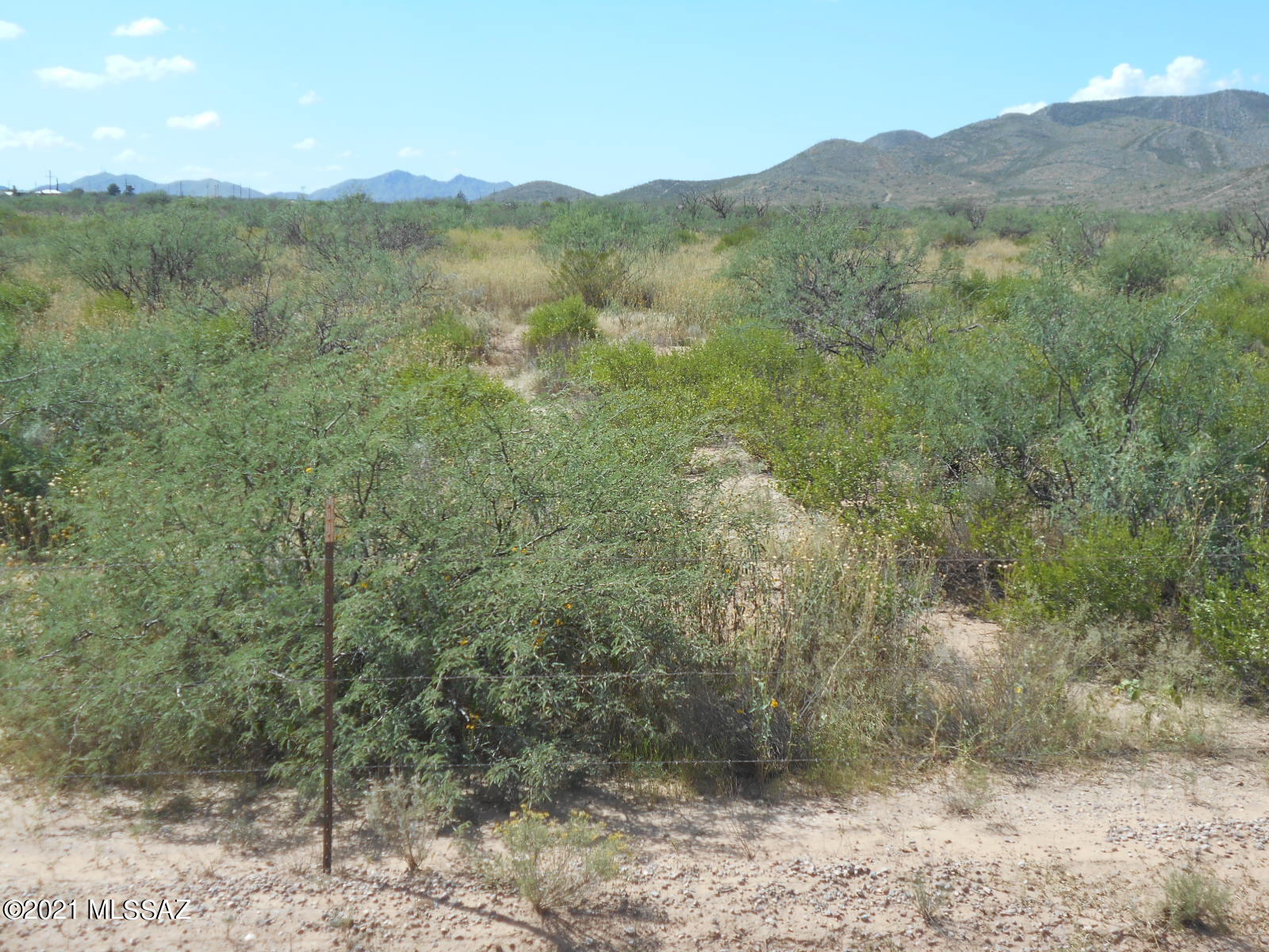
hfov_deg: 38.9
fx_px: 1796
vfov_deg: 29.7
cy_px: 476
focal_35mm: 49
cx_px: 634
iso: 80
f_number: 4.5
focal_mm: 8.8
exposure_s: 1/640
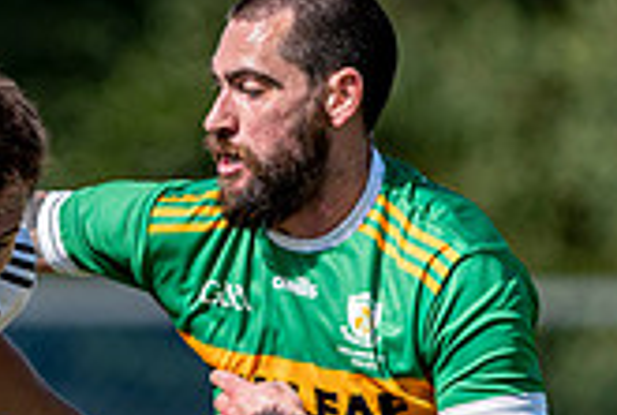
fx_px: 28270
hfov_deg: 1.3
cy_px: 633
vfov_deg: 0.8
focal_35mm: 1645
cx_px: -20
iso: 100
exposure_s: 1/2000
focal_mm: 300
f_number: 2.8
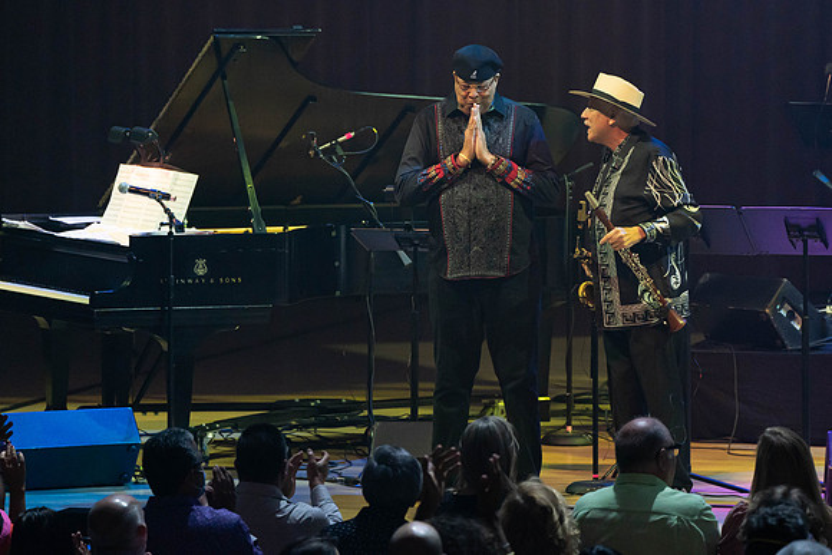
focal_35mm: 332
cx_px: 515
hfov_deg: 6.2
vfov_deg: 4.1
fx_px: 7666
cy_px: 212
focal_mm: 268
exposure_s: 1/250
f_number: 5.6
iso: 2500
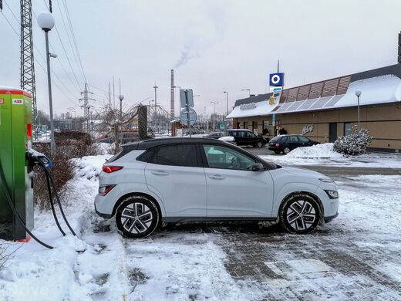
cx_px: 200
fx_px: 382
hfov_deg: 55.4
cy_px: 150
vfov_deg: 42.9
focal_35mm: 33
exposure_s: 1/100
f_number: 1.8
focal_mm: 5.3
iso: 50
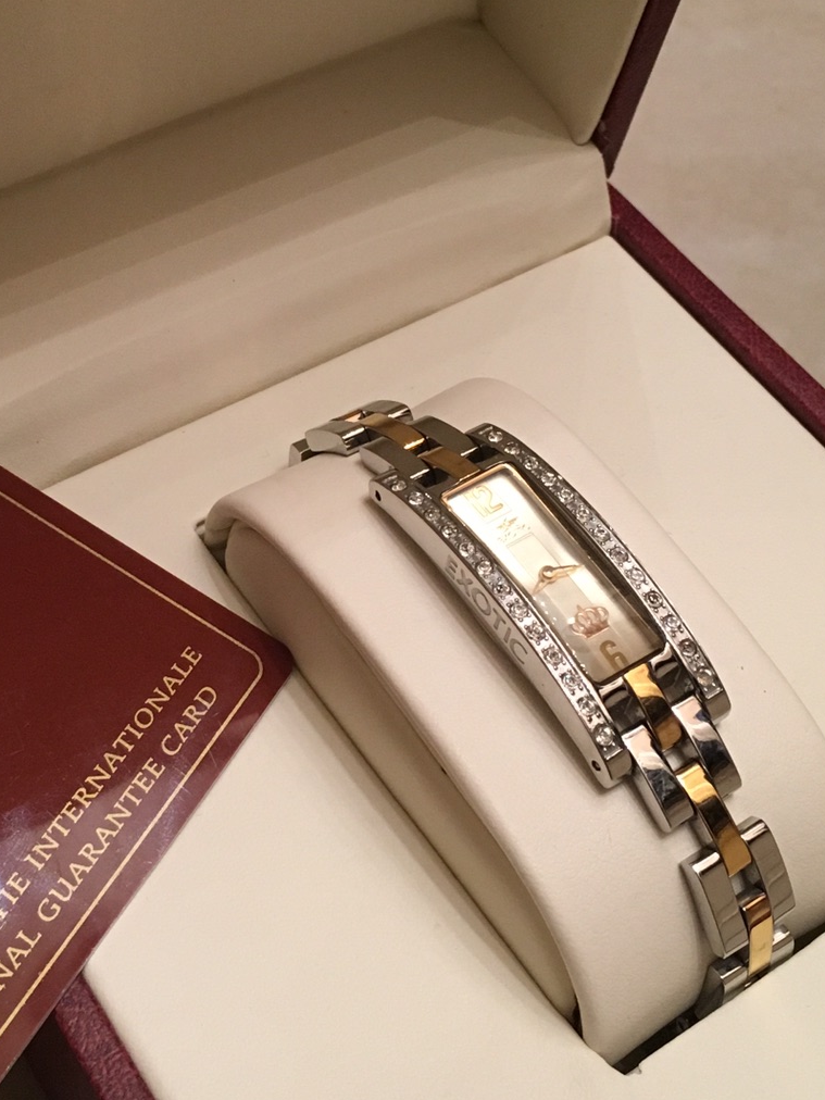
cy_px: 443
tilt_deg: -50.7
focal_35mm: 55
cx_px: 283
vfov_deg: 34.8
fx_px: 1748
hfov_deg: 26.4
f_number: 2.2
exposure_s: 1/33
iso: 160
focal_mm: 4.15
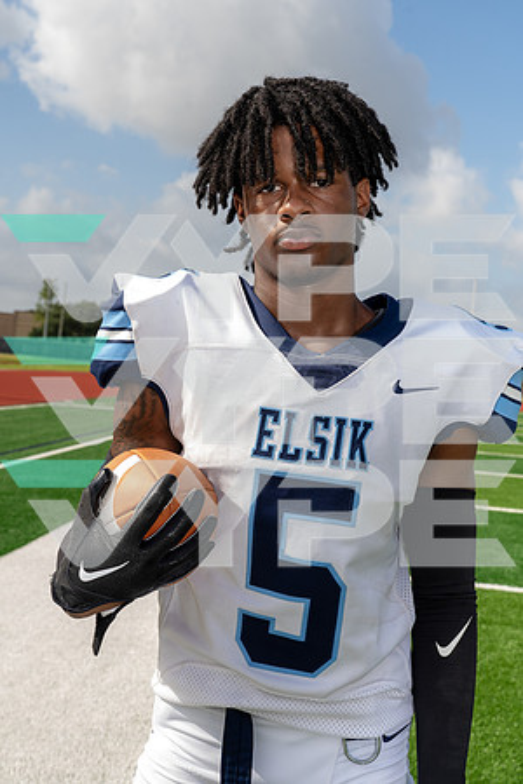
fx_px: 1002
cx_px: 262
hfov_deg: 29.2
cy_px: 392
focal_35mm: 46
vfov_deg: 42.7
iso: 200
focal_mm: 46
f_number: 8
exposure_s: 1/250
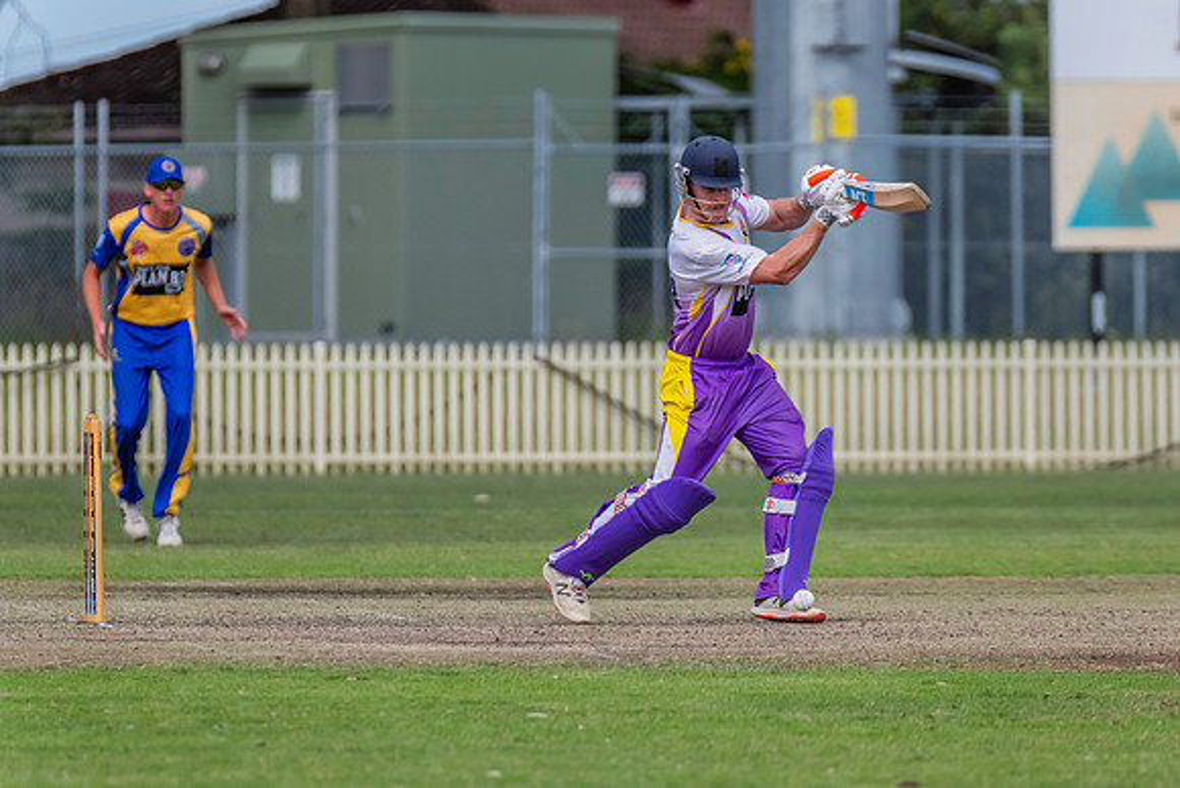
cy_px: 400
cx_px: 687
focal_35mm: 512
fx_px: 16800
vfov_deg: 2.7
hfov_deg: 4.0
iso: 800
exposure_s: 1/2500
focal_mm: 440
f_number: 6.3
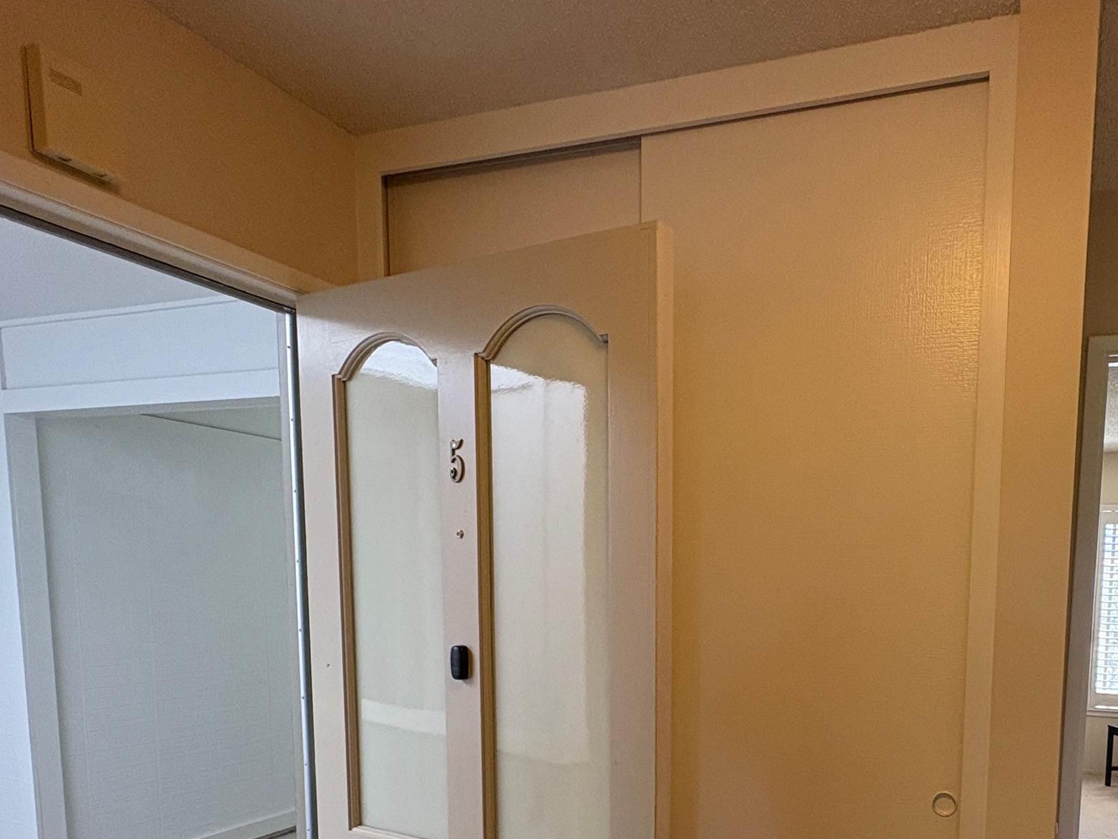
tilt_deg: -5.1
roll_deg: -1.2
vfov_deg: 50.1
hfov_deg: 64.8
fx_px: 840
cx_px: 781
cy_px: 663
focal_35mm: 26
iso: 250
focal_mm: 2.22
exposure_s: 1/120
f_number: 2.2
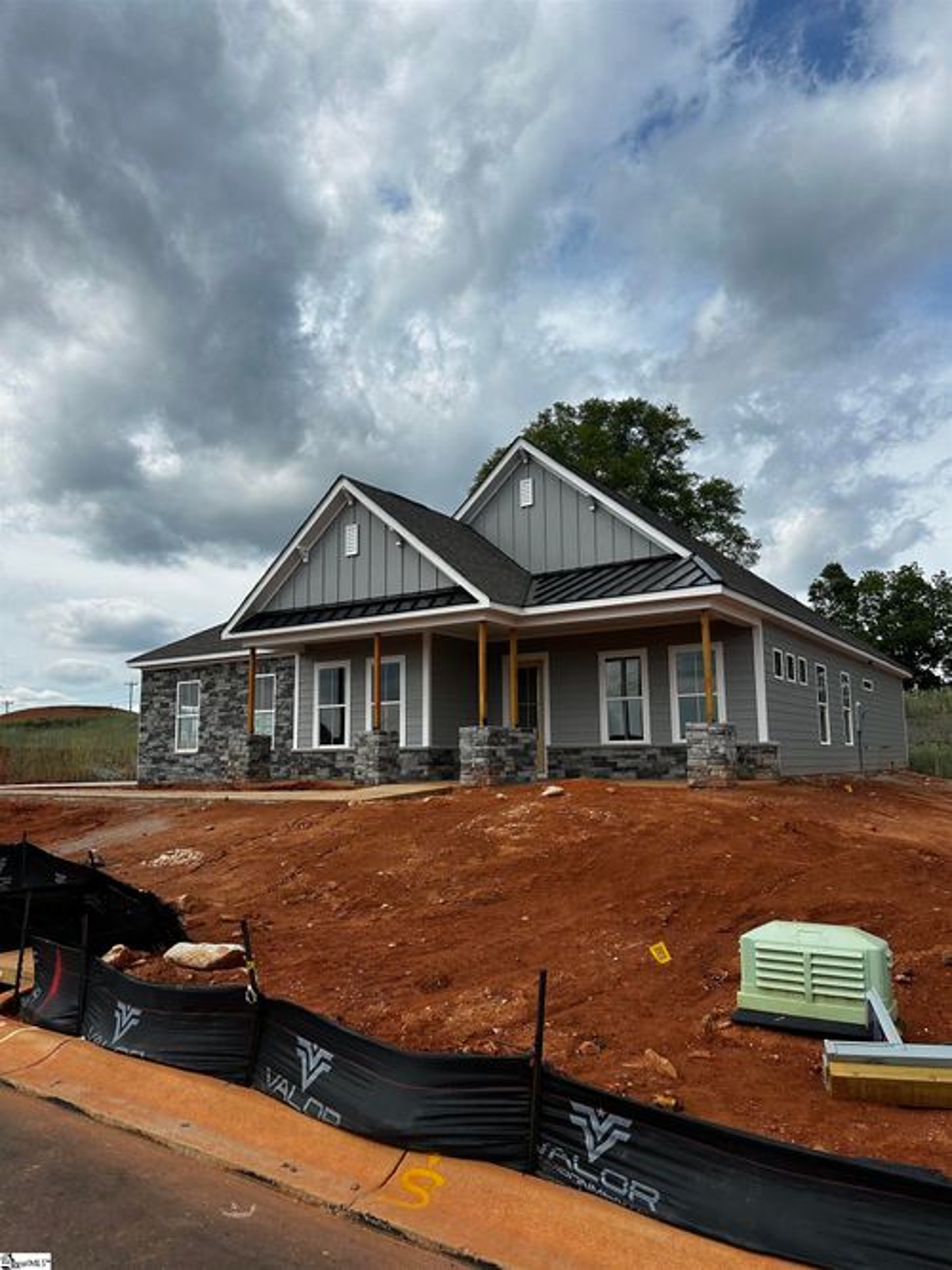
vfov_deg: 71.6
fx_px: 880
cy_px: 635
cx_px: 476
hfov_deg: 56.8
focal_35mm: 24
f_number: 1.78
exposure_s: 1/5848
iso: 80
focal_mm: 6.86
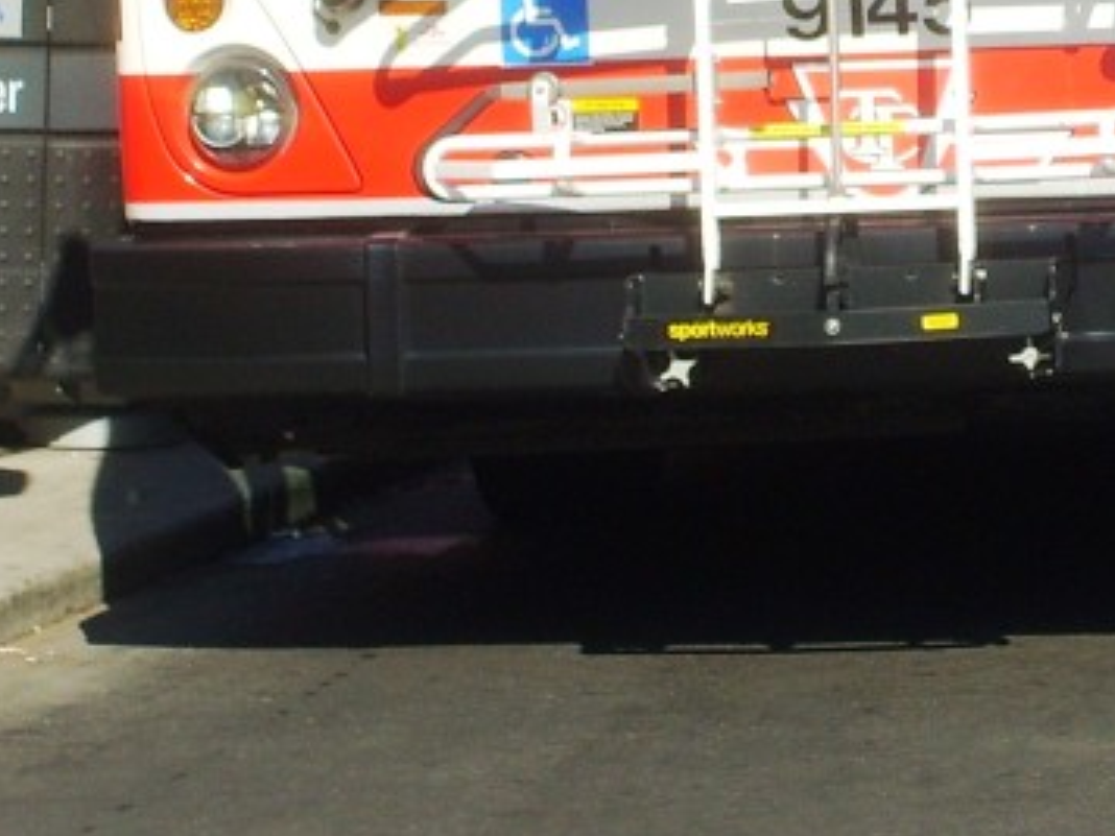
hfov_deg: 8.5
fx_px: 7505
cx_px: 974
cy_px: -185
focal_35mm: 233
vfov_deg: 6.3
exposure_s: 1/750
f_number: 4.2
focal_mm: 13.7
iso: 50
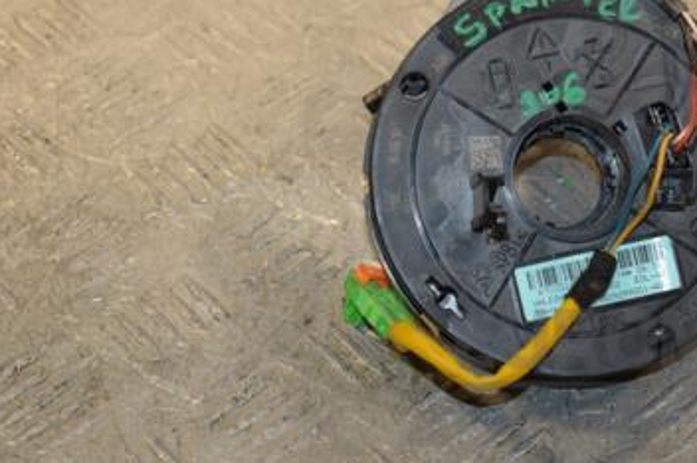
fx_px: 2476
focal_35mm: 128
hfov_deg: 16.0
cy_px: 75
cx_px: 418
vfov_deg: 10.6
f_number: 5
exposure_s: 1/200
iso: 800
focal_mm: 50
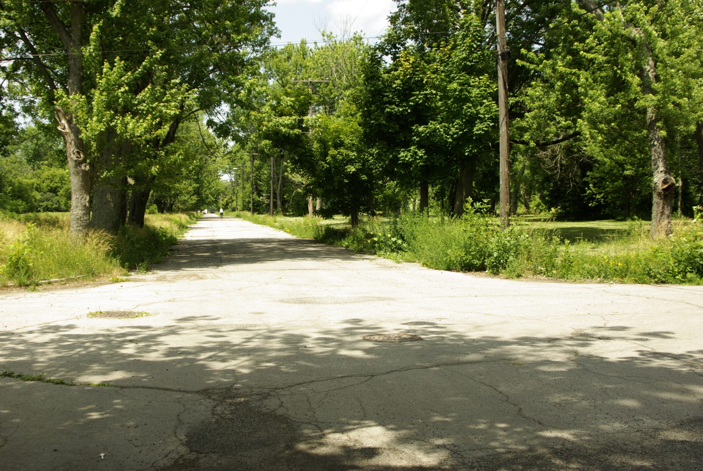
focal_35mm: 42
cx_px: 352
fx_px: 821
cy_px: 236
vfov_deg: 32.0
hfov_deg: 46.3
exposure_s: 1/320
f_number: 7.1
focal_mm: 28
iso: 125
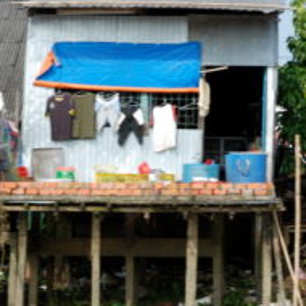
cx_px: 163
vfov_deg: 10.9
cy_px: 189
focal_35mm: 161
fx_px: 1610
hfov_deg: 10.9
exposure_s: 1/80
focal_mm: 48
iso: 100
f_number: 11
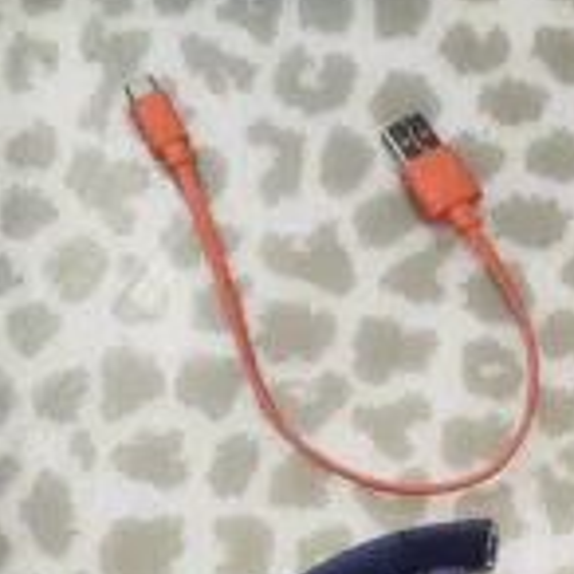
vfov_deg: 25.3
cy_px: 755
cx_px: 397
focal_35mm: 58
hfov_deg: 29.3
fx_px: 1088
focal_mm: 5.31
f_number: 1.7
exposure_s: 1/33
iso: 320
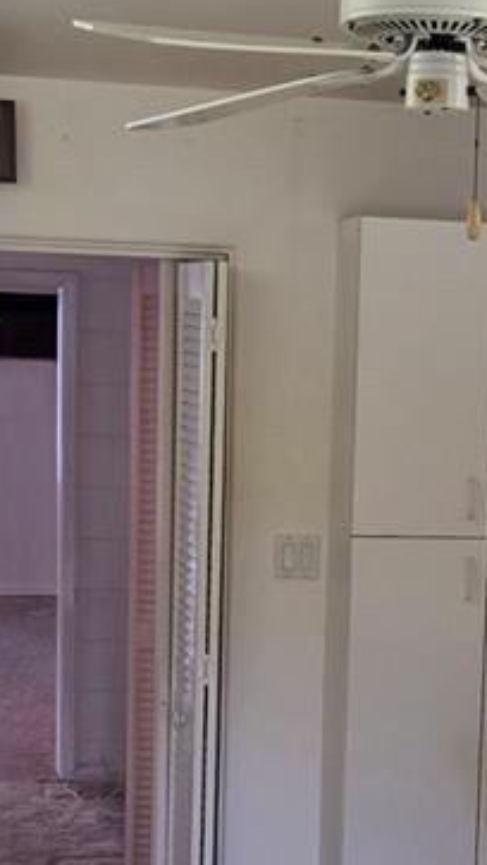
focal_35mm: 83
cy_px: 616
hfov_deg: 14.4
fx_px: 1903
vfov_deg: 25.4
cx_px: 442
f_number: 1.8
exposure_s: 1/120
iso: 125
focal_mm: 5.4
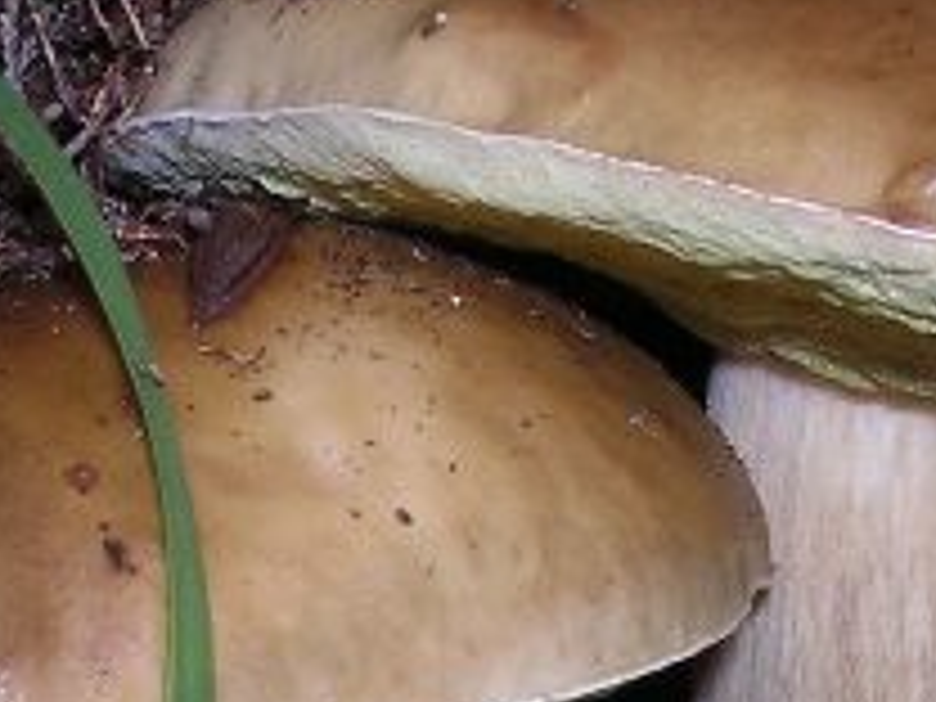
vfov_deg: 10.3
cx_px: 554
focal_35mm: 140
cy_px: 945
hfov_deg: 14.1
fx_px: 3786
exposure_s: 1/60.1
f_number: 5.6
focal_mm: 5.8
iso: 100
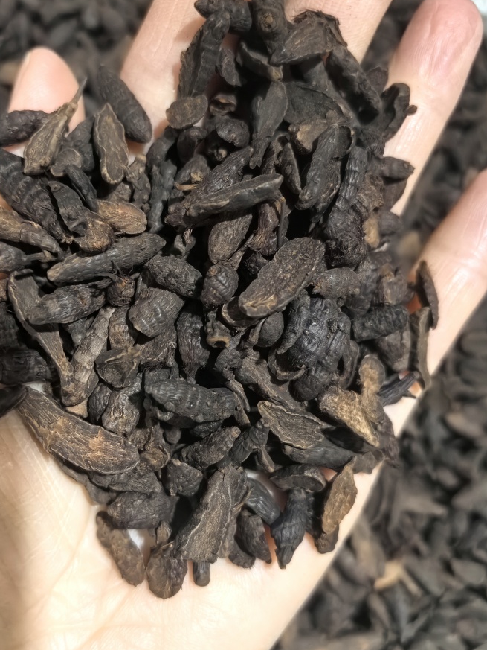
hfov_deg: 42.8
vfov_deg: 55.3
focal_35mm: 33
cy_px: 327
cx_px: 196
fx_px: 619
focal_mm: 6.35
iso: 800
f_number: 2
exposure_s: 1/120
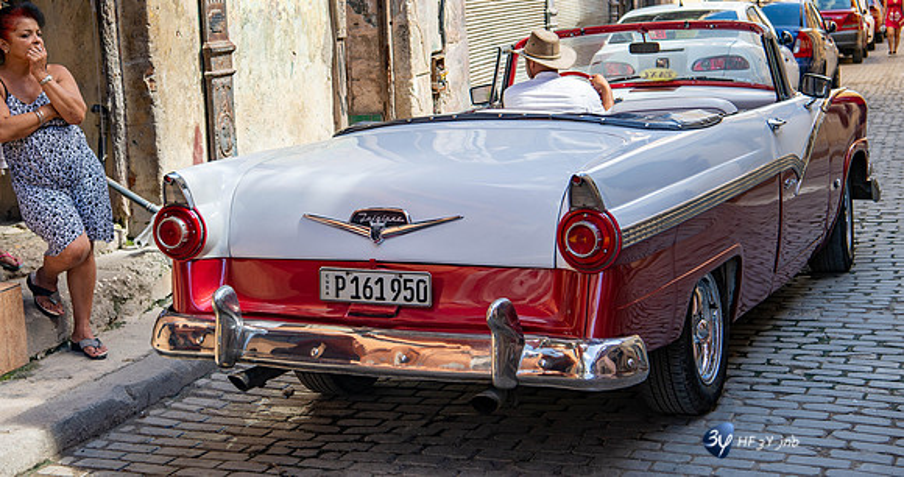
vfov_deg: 20.7
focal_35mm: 55
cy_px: 176
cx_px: 452
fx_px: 1306
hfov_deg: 38.2
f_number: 6.3
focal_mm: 52
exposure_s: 1/160
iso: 100
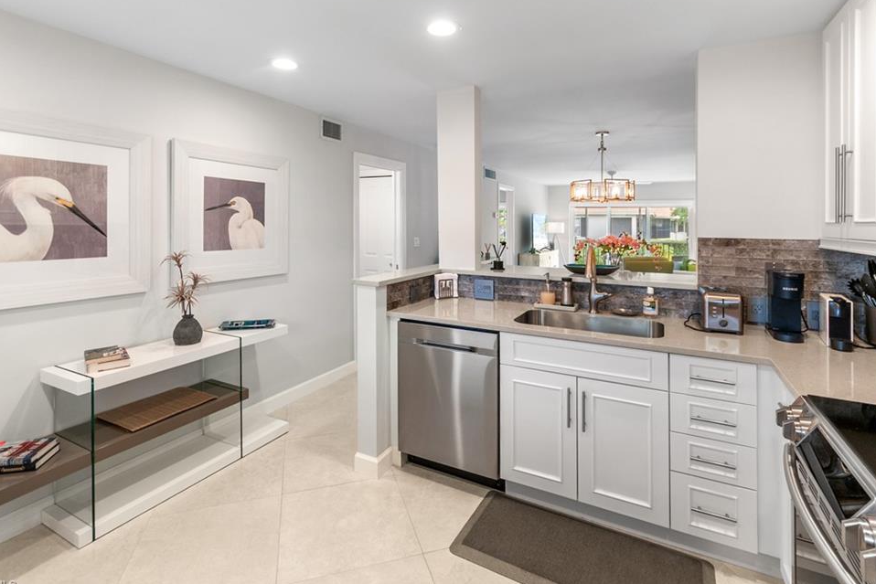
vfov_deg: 73.7
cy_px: 283
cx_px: 421
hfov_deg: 96.7
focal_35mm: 16
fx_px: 389
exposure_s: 1/13
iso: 200
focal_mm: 10
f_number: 5.6
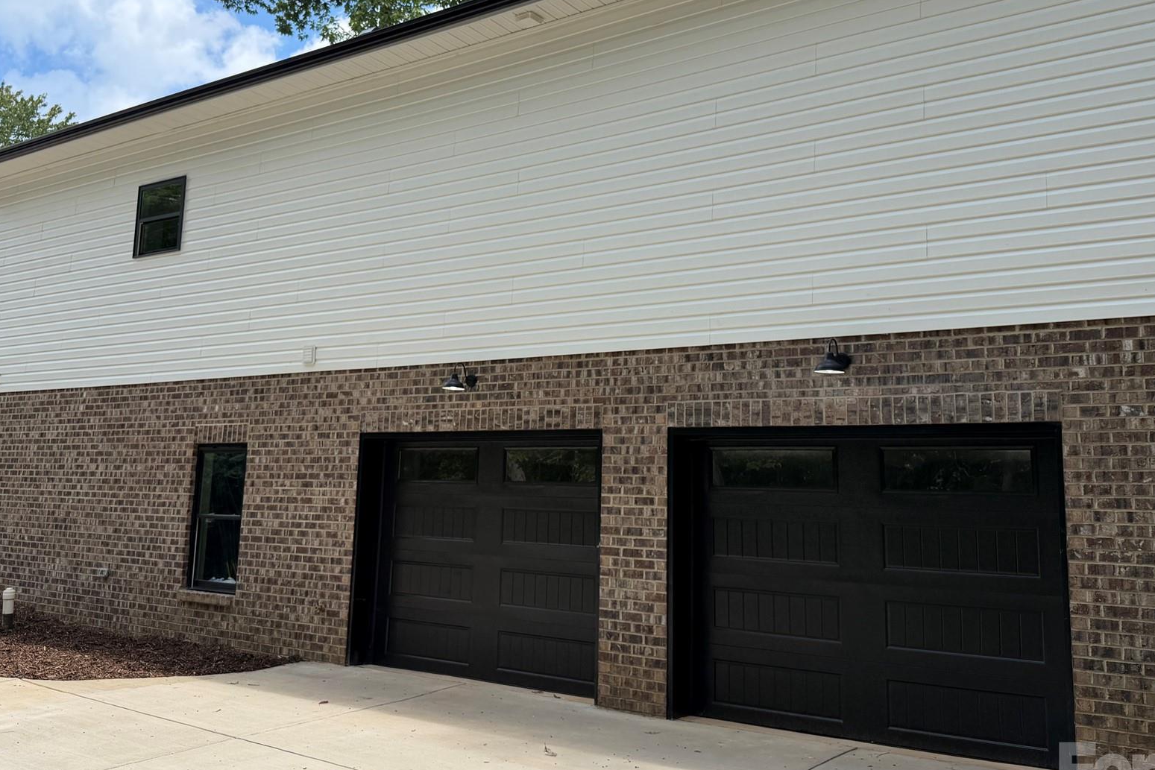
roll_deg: -1.7
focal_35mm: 33
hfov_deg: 57.2
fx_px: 1059
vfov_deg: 39.8
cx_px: 533
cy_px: 316
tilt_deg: +9.9
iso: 100
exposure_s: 1/2053
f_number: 1.78
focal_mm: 6.76
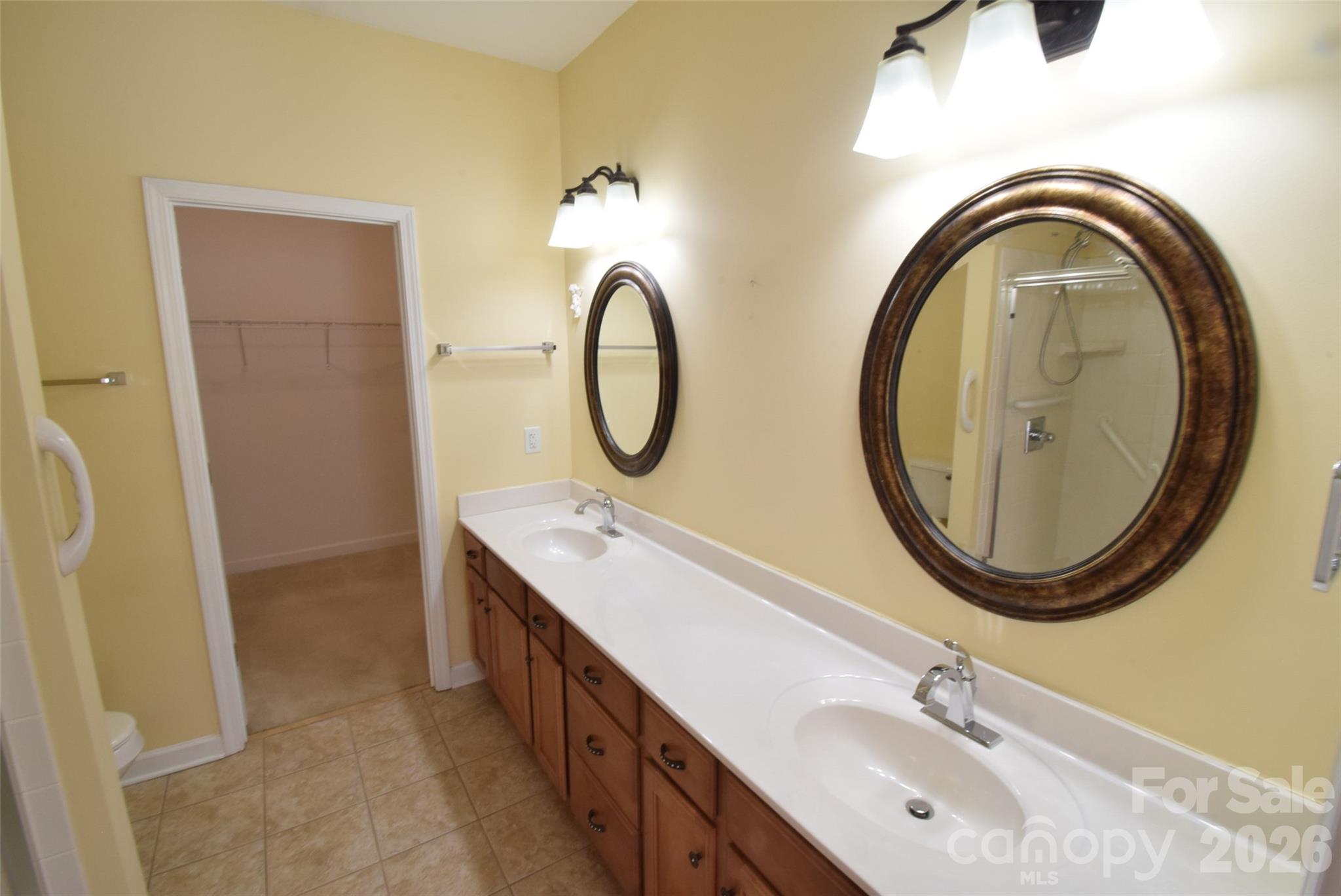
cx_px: 670
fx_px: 559
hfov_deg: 100.4
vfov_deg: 77.4
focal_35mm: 15
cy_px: 448
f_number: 22
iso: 560
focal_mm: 10
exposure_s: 1/5
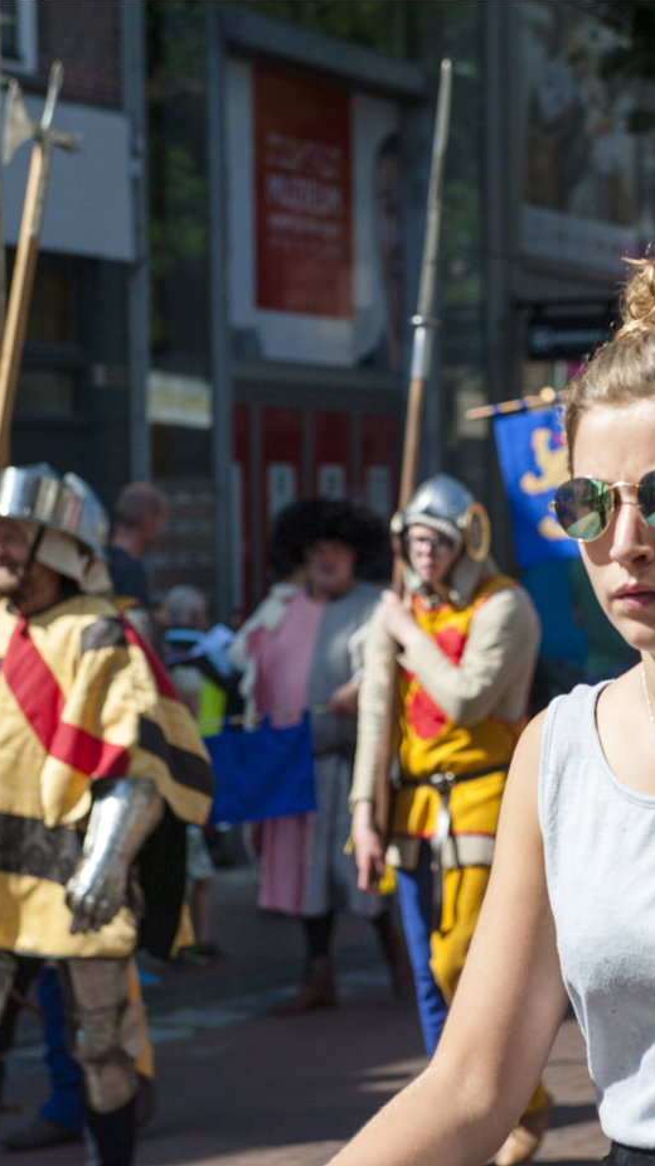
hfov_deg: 10.9
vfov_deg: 19.3
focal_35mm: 111
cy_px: 586
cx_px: 462
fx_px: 3429
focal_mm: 70
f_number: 5.6
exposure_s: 1/3200
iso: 400
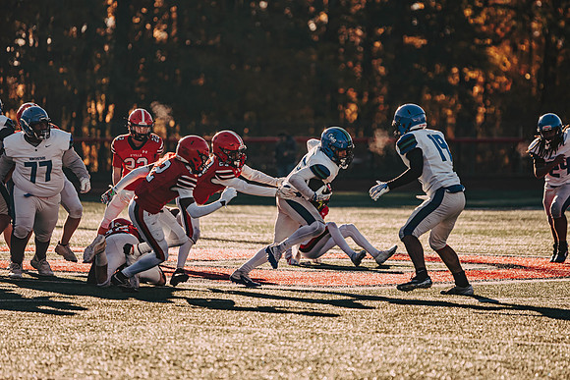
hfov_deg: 8.2
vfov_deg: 5.5
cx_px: 325
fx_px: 3976
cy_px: 154
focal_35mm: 251
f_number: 2.8
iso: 125
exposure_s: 1/3200
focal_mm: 200
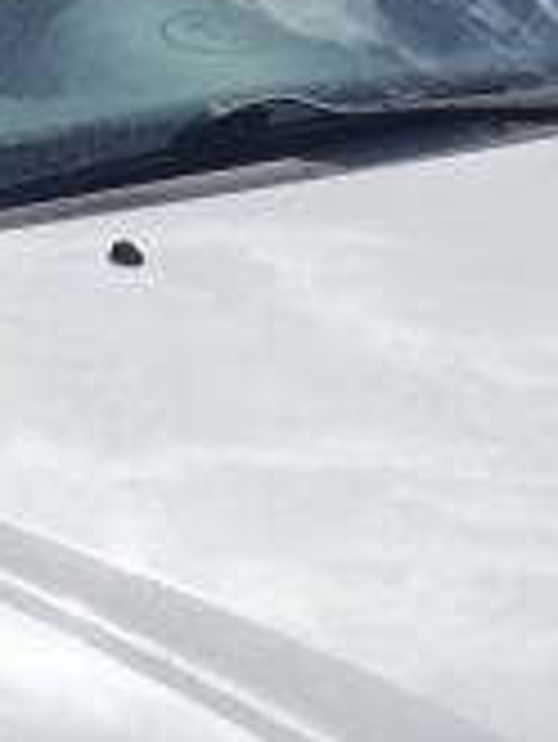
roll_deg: +4.2
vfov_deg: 13.8
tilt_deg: -26.6
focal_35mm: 136
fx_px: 2919
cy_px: 1030
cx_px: -518
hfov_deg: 10.2
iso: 20
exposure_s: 1/3436
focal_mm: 3.99
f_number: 1.8
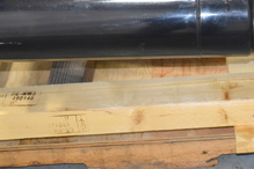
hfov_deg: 20.3
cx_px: 204
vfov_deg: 13.5
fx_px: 699
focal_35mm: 99
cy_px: -19
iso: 800
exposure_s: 1/125
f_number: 4.2
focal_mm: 29
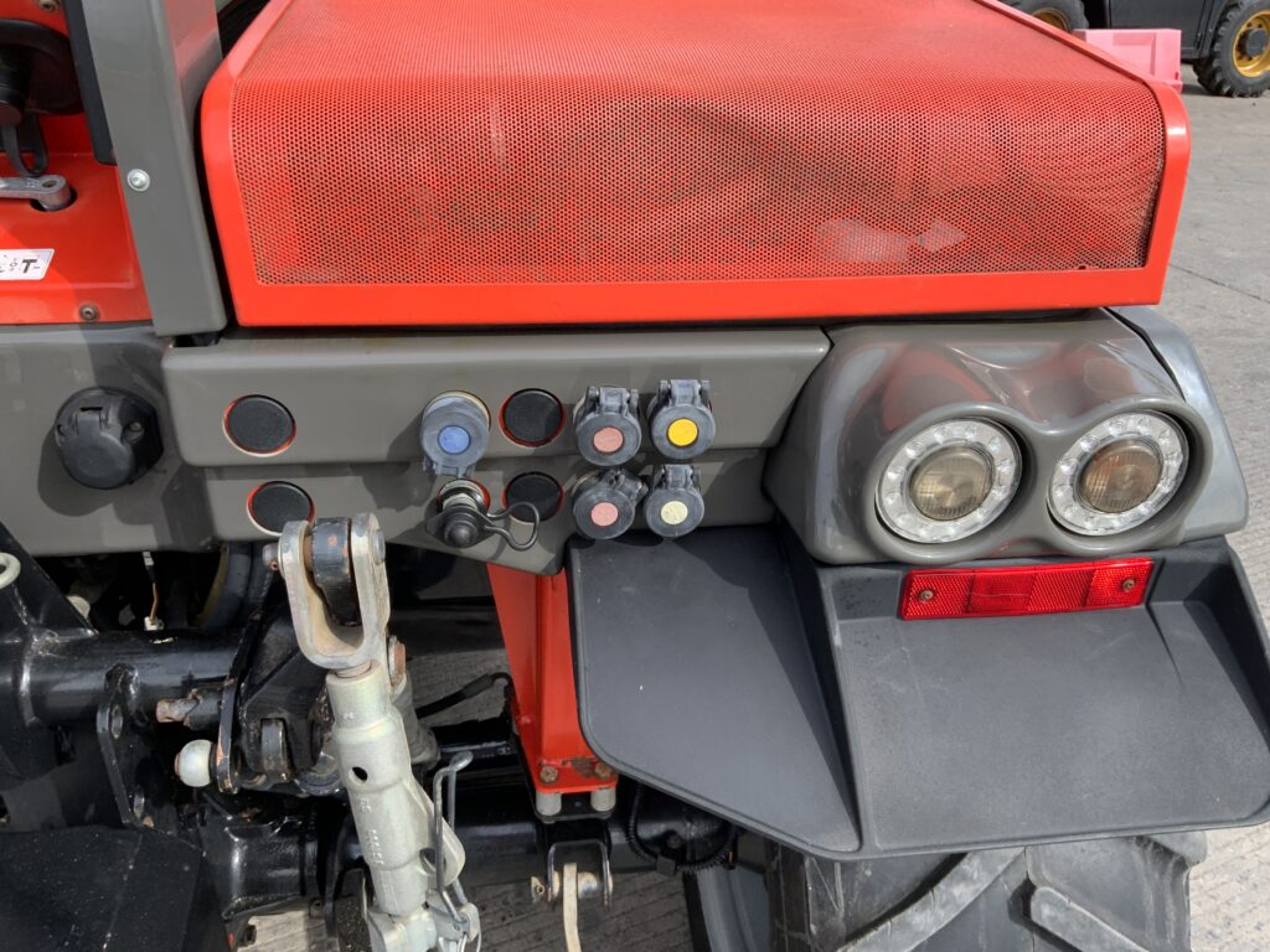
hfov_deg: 61.7
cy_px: 476
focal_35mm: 29
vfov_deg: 48.2
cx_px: 635
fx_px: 1064
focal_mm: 3
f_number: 1.8
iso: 16
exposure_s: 1/478
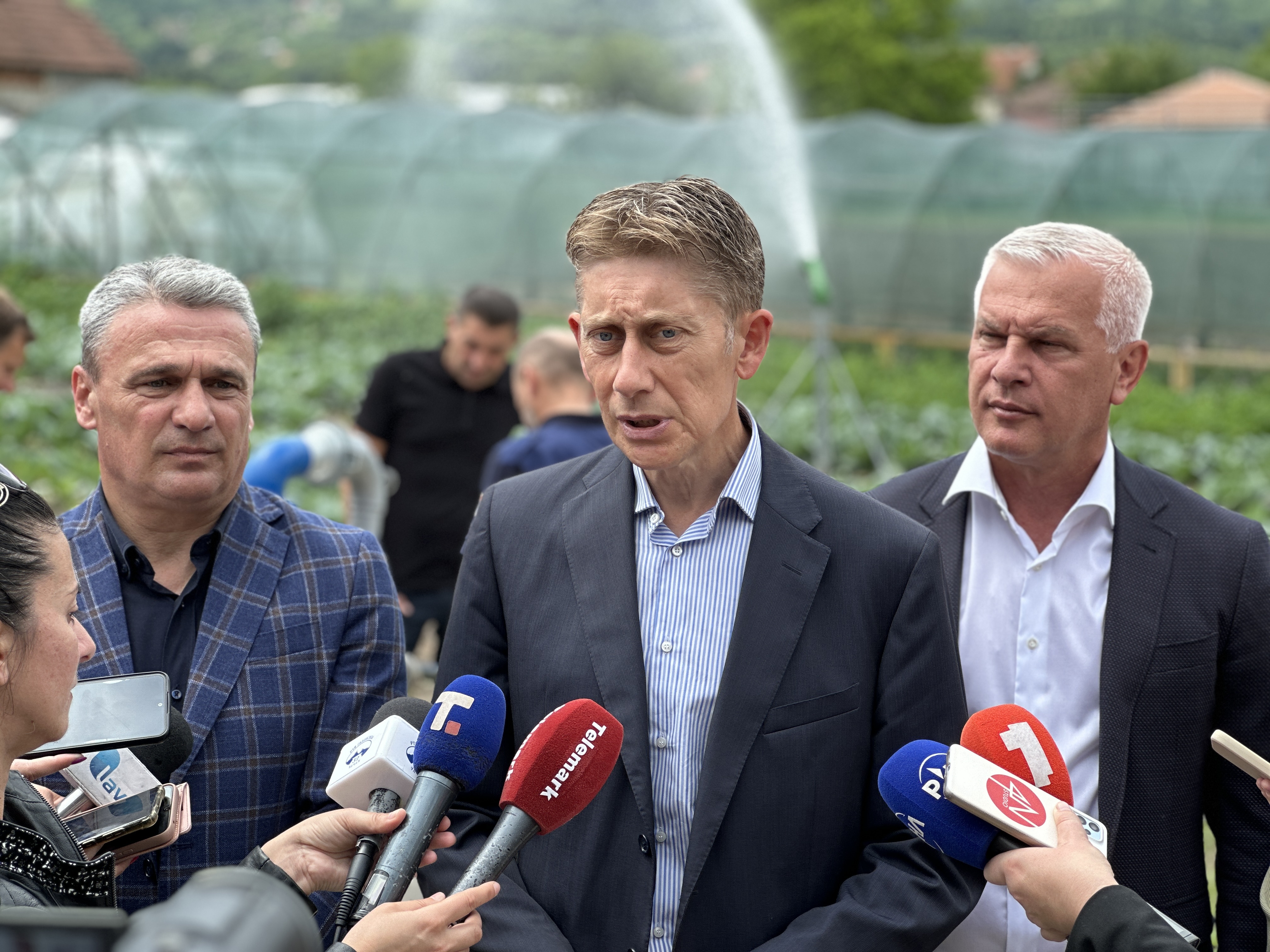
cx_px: 635
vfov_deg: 19.1
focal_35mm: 77
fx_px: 2825
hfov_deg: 25.3
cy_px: 476
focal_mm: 9
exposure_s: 1/215
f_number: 2.8
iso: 25
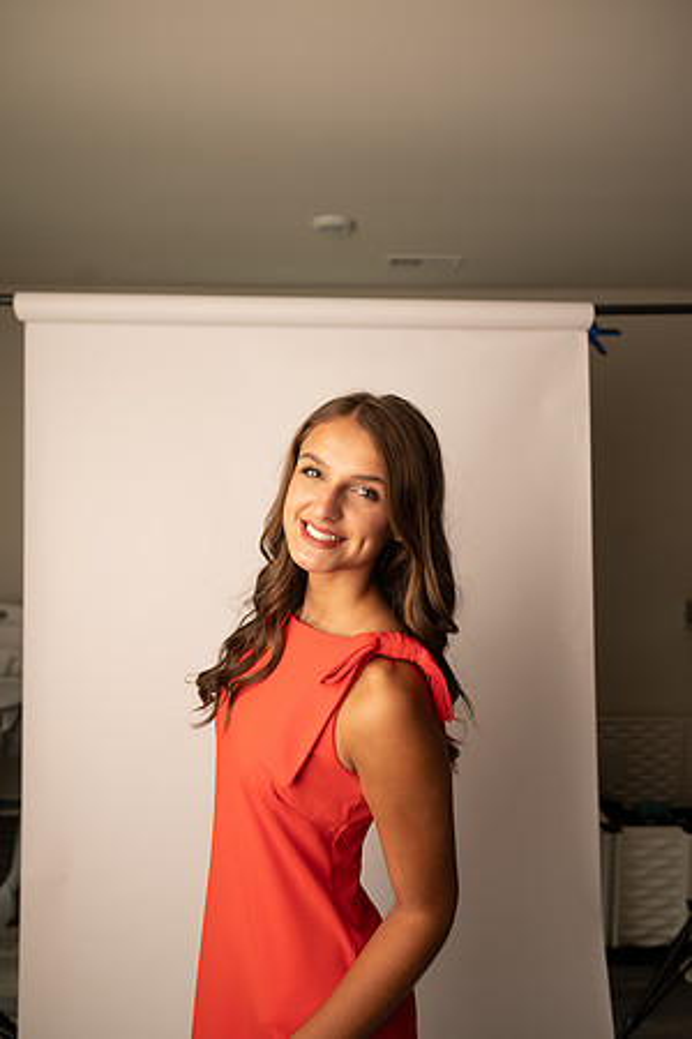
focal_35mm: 24
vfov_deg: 73.7
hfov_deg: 53.1
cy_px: 520
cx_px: 346
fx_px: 692
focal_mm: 24
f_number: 3.2
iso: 100
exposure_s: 1/160
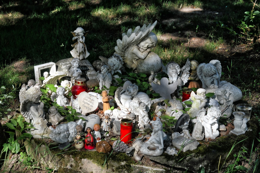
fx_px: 448
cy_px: 86
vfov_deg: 21.9
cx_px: 130
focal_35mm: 62
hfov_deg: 32.4
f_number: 6.3
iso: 200
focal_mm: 62
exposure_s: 1/320
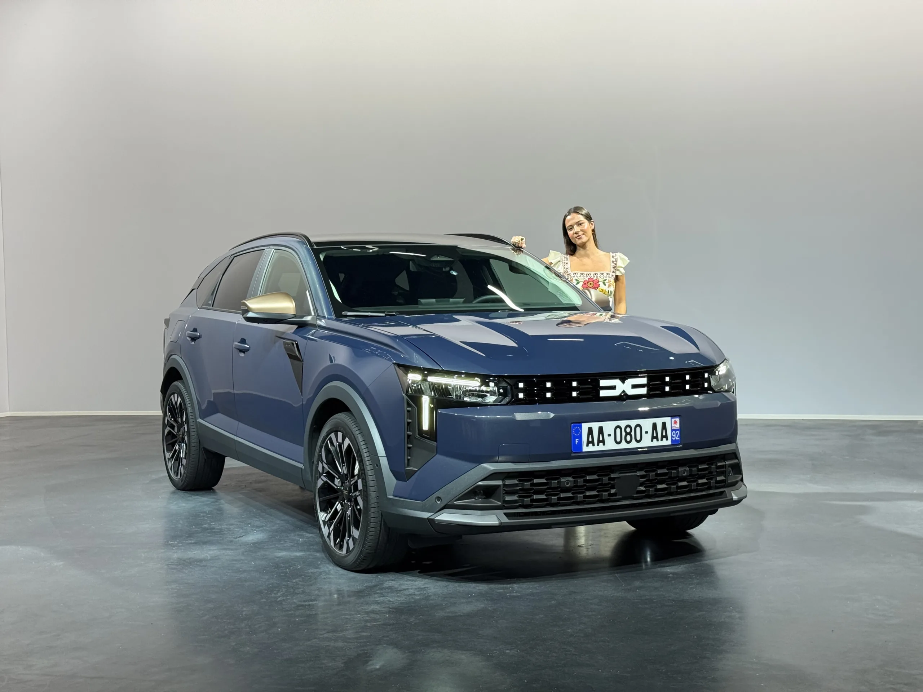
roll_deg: +1.0
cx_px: 462
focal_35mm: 48
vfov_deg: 30.3
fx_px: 1280
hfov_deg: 39.7
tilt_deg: -2.5
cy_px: 346
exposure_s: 1/120
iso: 100
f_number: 1.78
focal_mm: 6.76
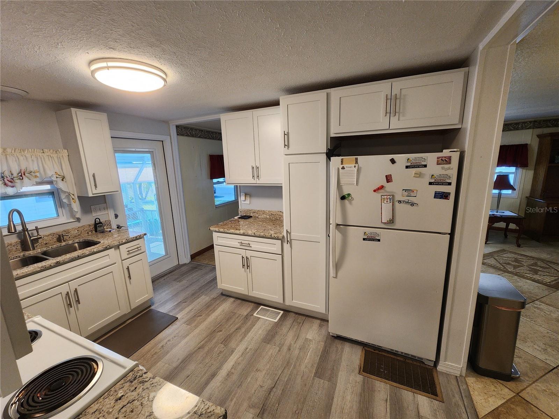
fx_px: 210
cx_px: 280
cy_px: 210
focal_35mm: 13
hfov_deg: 106.2
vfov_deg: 89.9
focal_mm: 2.2
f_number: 2.2
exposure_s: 1/60
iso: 160
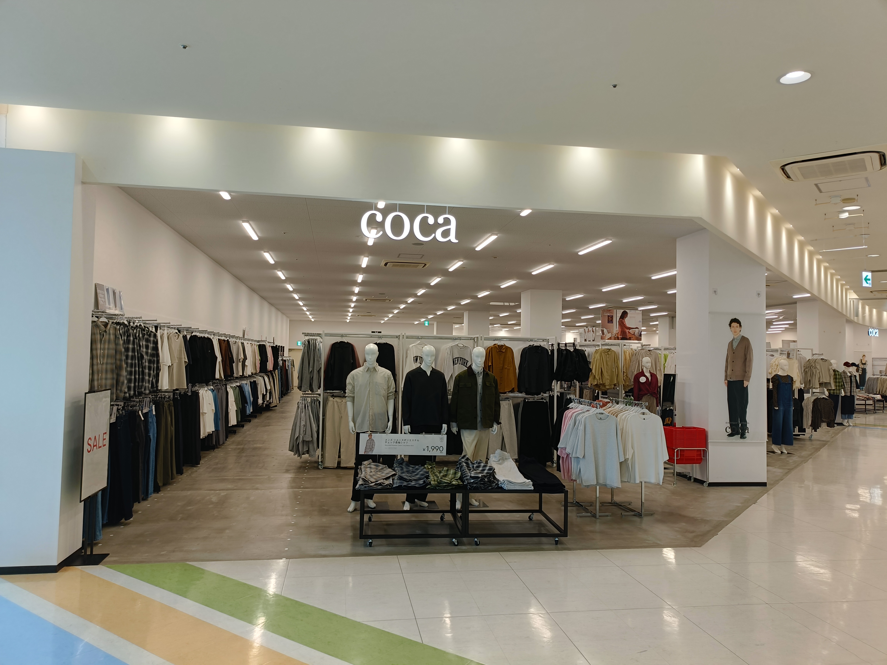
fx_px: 641
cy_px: 332
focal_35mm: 25
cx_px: 444
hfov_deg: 69.4
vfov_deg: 54.9
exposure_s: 1/50
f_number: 1.7
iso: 125
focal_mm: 4.7
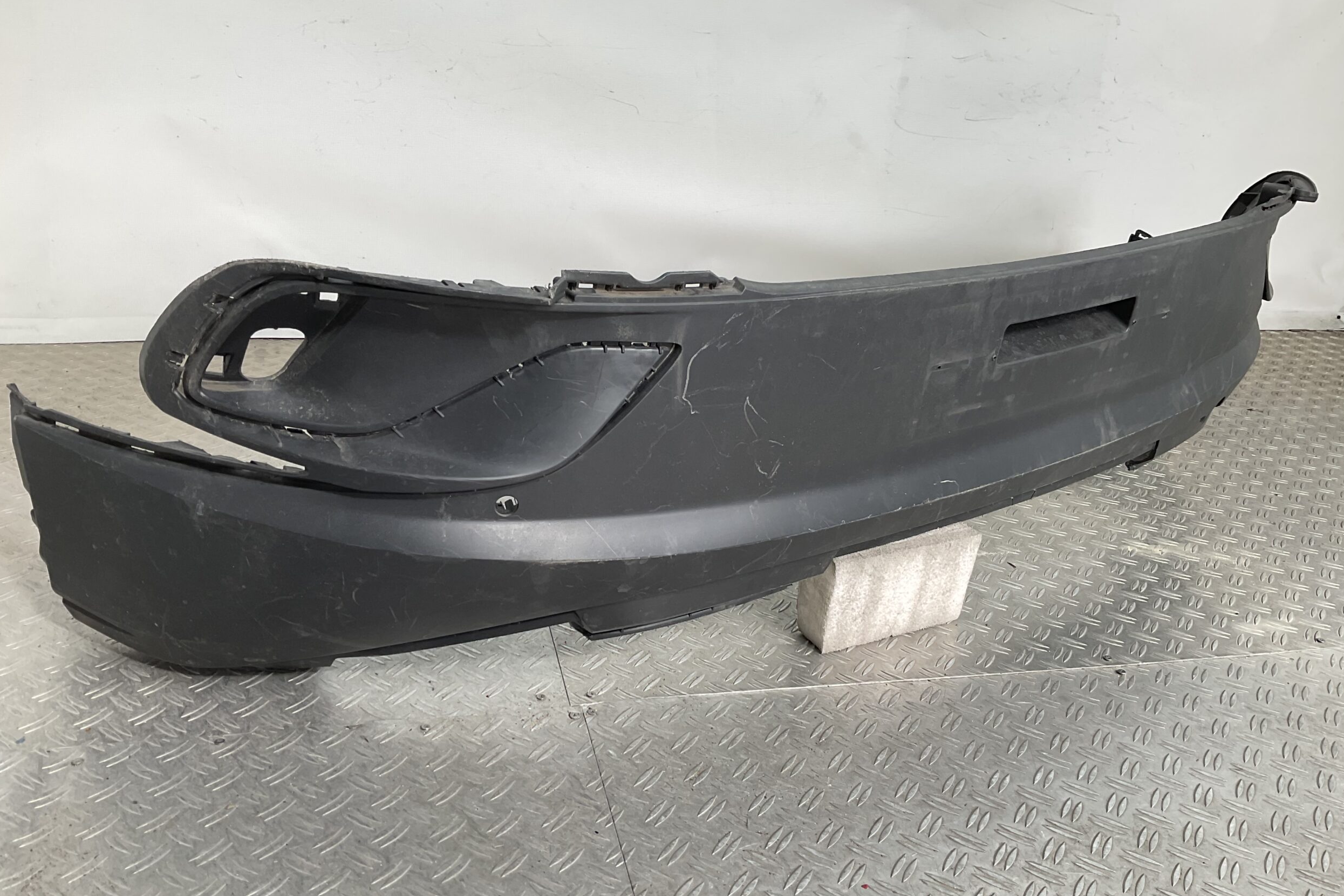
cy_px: 469
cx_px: 670
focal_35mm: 31
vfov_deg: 42.3
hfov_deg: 60.3
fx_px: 1157
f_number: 1.8
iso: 16
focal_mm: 3
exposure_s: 1/161
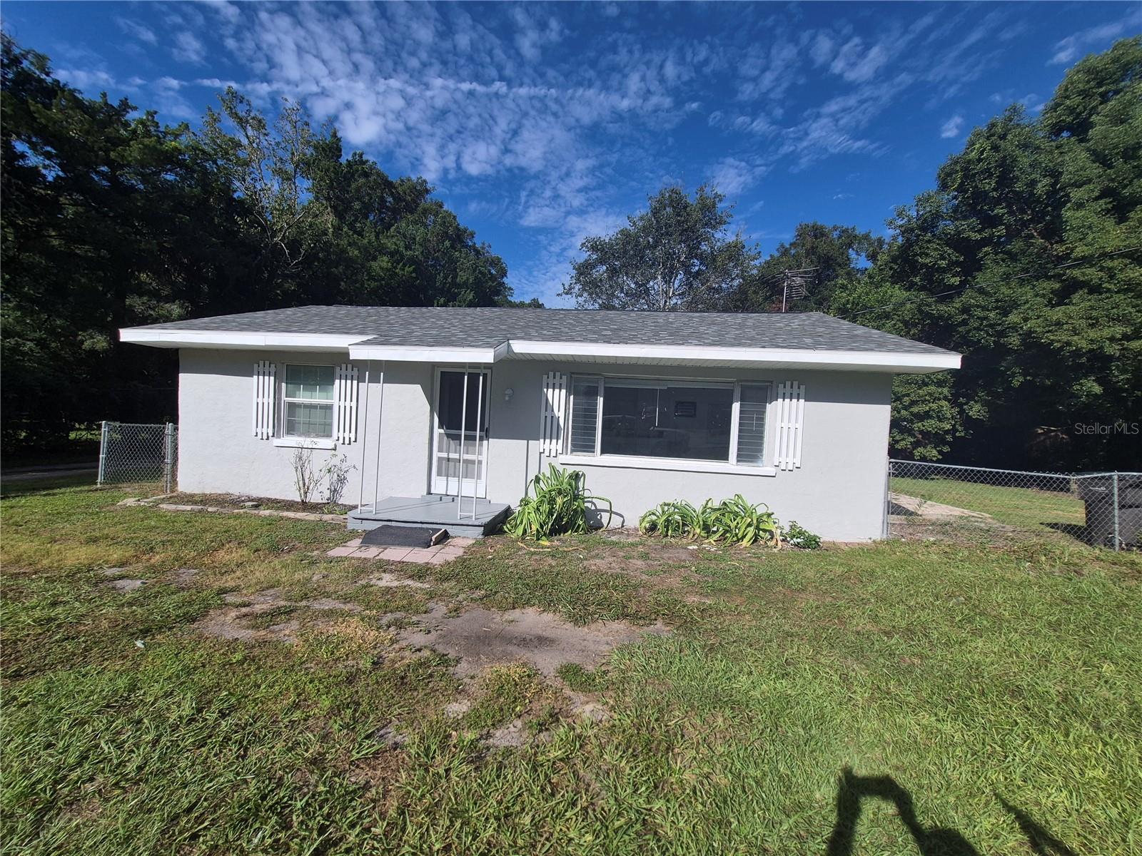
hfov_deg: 106.2
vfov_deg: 89.9
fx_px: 429
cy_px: 428
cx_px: 571
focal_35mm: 13
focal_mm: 1.74
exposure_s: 1/2840
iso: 40
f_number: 2.2
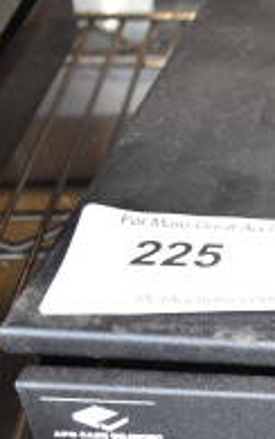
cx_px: 595
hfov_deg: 12.7
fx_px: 1031
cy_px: 271
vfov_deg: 24.0
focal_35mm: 86
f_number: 3.5
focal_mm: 18
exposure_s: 1/40
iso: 1600
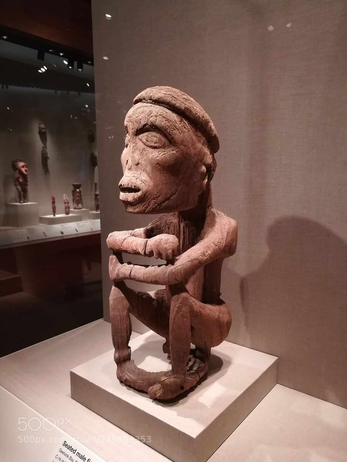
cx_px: 174
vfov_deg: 67.3
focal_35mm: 26
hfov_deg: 53.1
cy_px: 231
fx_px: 348
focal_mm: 3.83
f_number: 2.2
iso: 640
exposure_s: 1/20
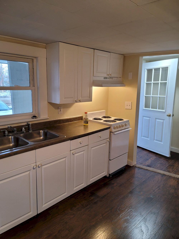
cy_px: 120
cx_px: 90
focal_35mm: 25
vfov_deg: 69.4
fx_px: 172
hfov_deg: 54.9
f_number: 1.8
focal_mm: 7
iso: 250
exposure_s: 1/60
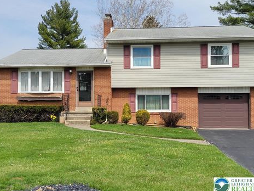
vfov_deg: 49.7
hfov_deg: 63.4
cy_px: 92
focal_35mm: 28
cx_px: 131
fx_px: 205
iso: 40
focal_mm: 5.4
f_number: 1.8
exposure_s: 1/2436
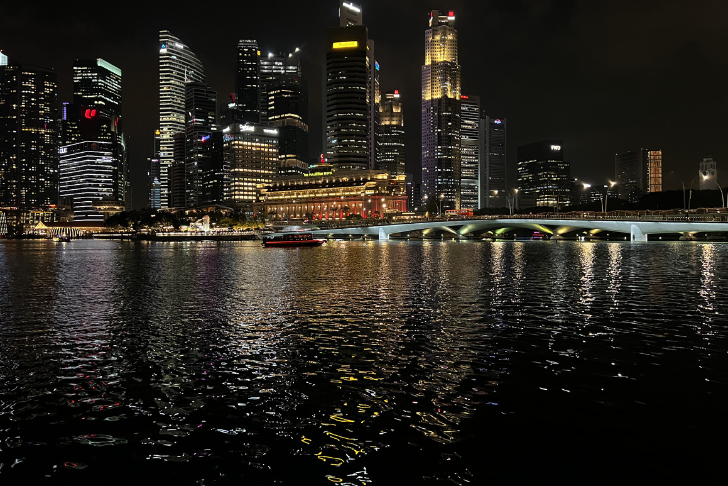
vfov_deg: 46.4
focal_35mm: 28
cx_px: 368
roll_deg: +0.5
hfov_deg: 65.5
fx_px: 566
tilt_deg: +0.2
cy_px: 226
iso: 640
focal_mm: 5.7
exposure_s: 1/36
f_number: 1.5
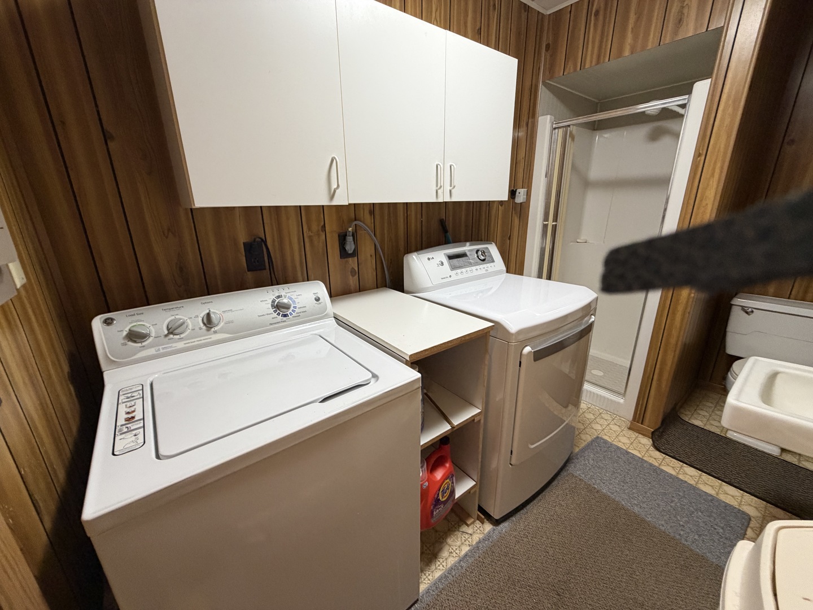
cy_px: 305
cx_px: 406
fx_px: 329
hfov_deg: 102.1
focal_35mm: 14
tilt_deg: -16.3
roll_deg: +2.3
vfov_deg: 85.7
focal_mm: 2.22
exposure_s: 1/60
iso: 250
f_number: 2.2
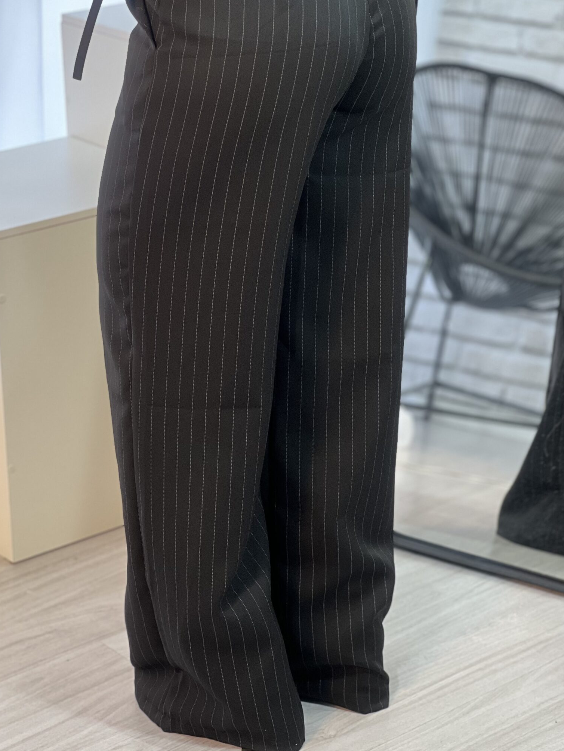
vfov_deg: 20.0
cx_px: 271
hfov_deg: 15.1
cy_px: 316
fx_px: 2128
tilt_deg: -18.7
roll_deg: +1.4
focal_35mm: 98
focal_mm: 9
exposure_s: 1/60
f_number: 2.8
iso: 125
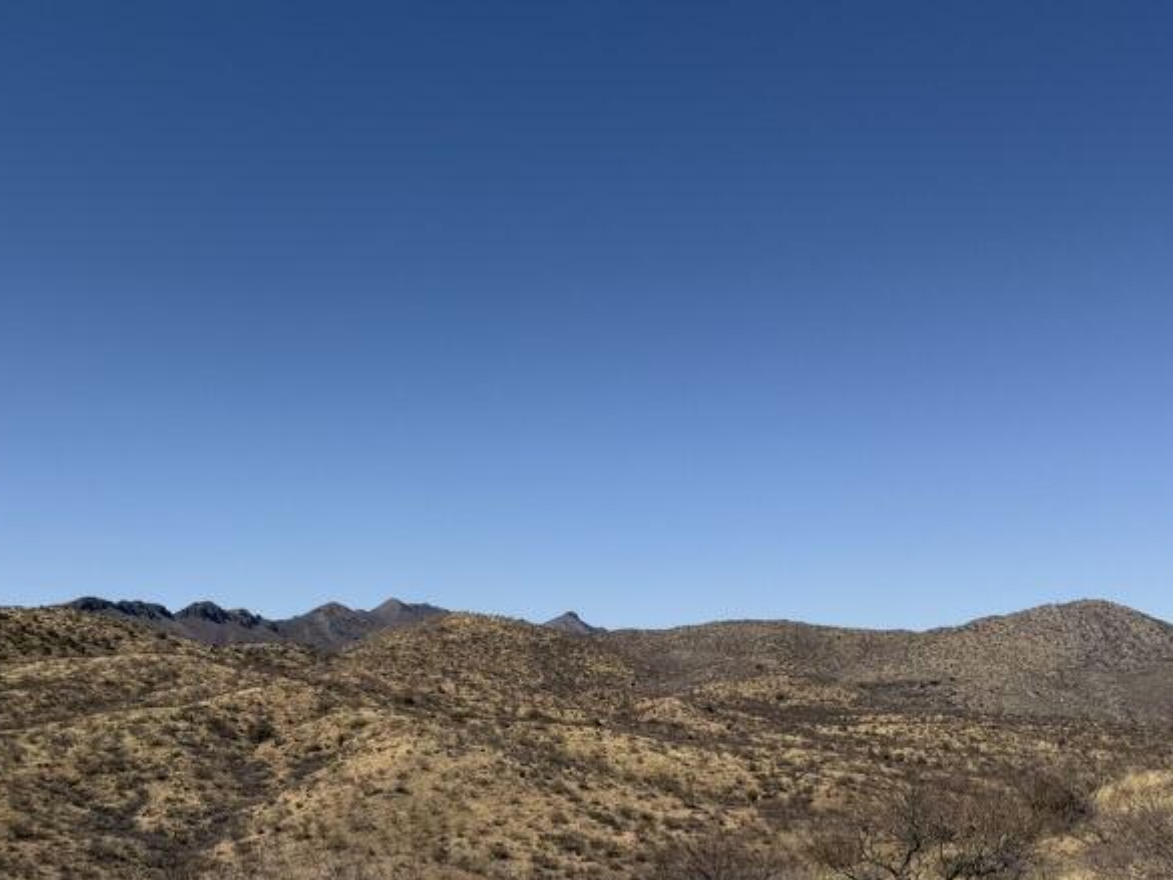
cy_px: 736
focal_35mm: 42
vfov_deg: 33.1
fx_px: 1424
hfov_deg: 44.6
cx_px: 489
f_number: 1.78
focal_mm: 6.76
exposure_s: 1/7353
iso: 80
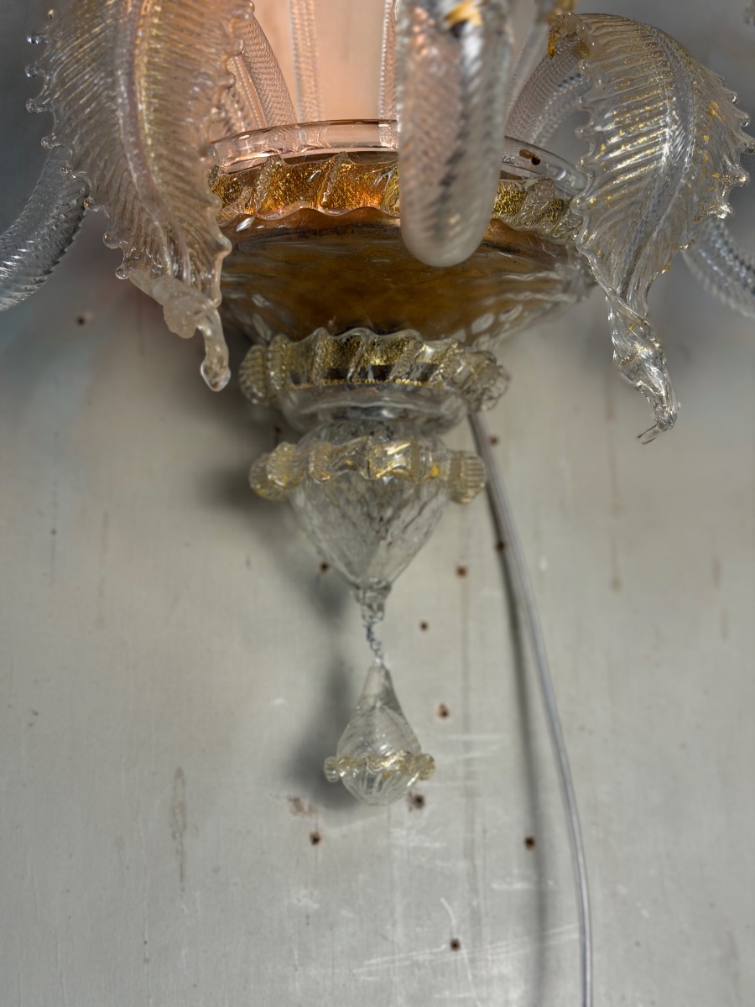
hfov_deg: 30.3
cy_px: 504
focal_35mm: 48
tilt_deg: +18.3
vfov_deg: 39.7
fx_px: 1396
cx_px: 378
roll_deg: +1.9
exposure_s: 1/100
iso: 80
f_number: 1.78
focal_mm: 6.76
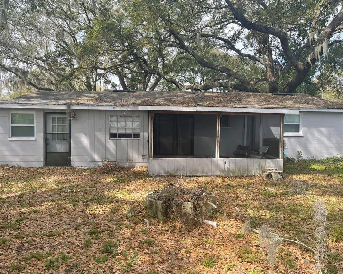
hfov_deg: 64.1
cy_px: 134
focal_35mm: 27
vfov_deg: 53.2
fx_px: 274
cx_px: 174
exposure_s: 1/722
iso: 32
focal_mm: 5.1
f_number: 1.6
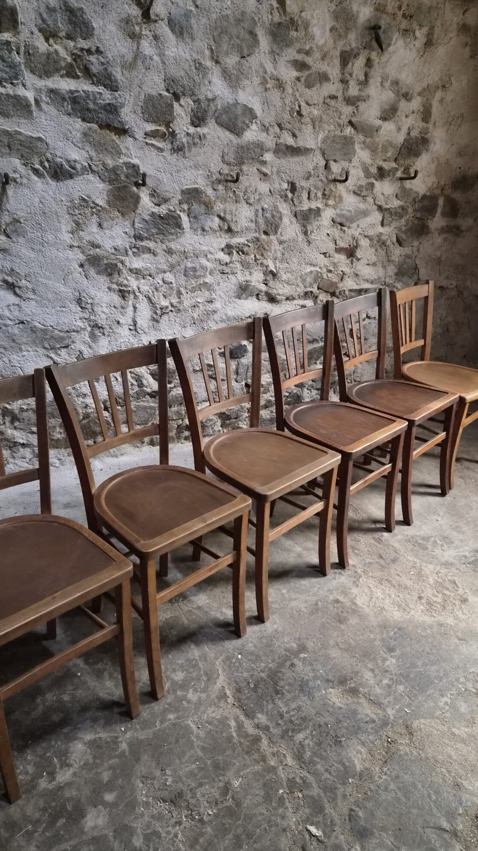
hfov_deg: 44.2
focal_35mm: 26
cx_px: 196
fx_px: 586
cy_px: 421
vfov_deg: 71.9
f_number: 1.8
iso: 1600
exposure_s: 1/50
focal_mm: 5.4
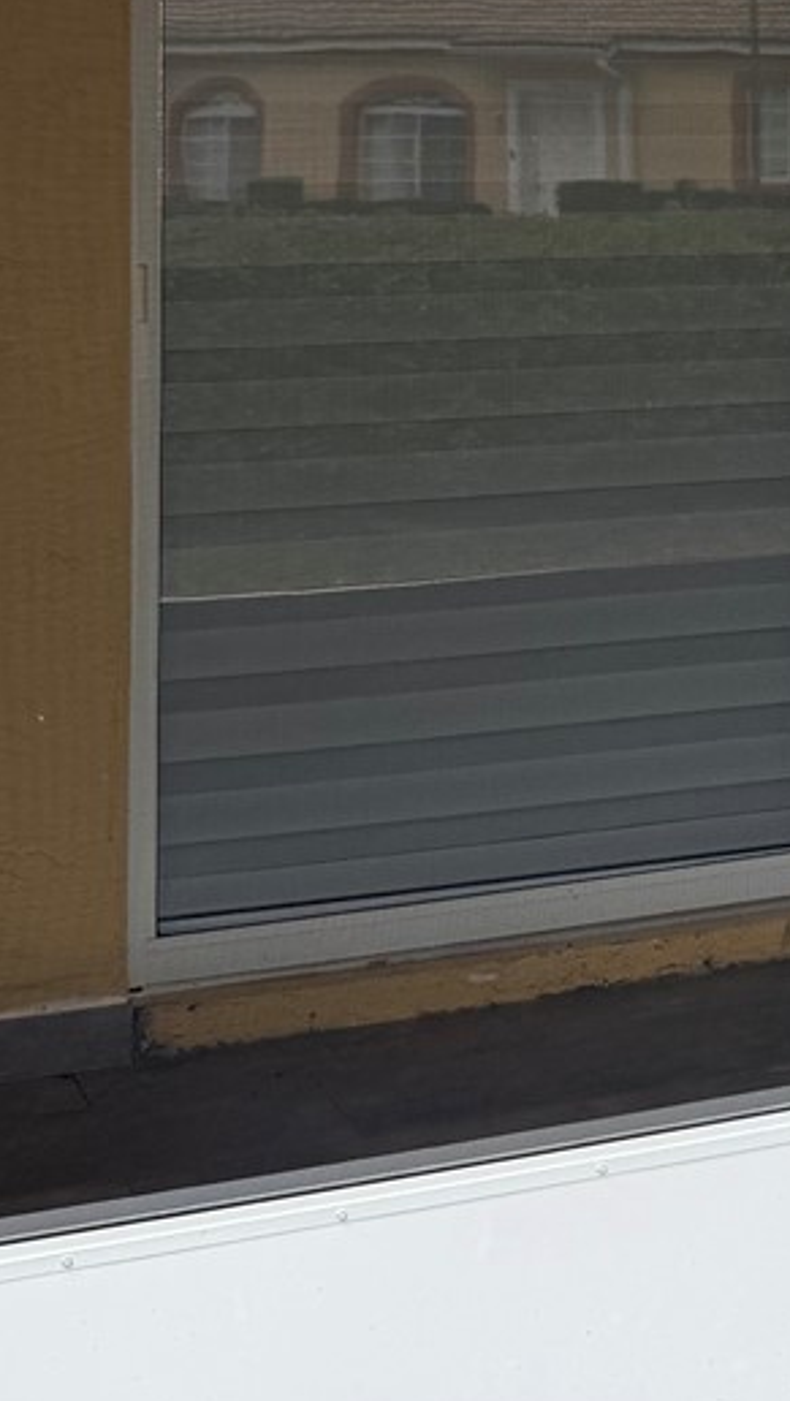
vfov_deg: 25.3
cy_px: 114
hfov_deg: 13.8
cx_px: 1260
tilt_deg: +0.7
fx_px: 3011
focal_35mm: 81
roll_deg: +0.3
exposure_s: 1/567
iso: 80
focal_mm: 6.76
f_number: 1.78
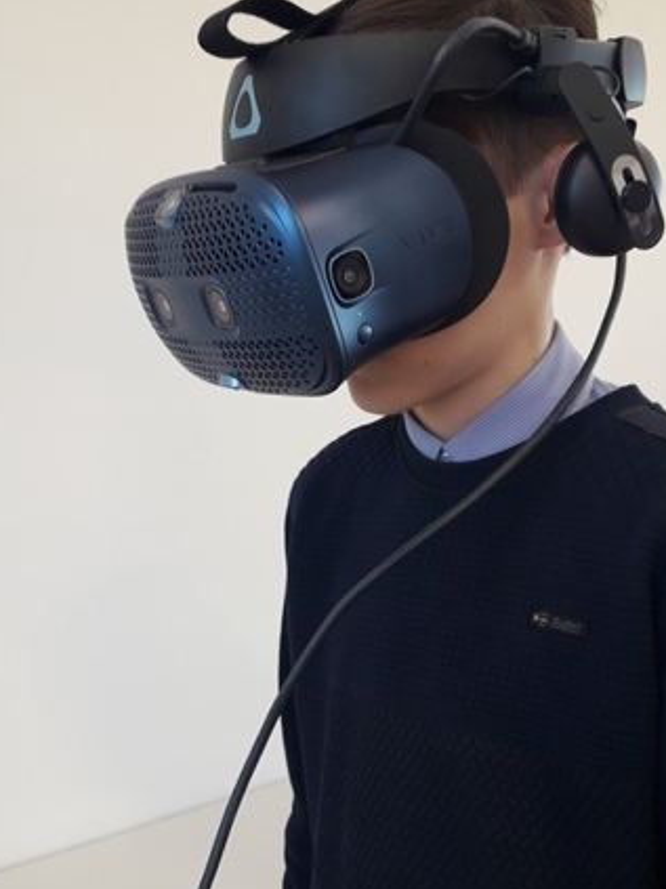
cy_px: 510
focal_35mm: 41
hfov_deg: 35.1
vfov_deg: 45.7
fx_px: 1052
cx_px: 374
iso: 40
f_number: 1.9
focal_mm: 3.7
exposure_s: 1/33
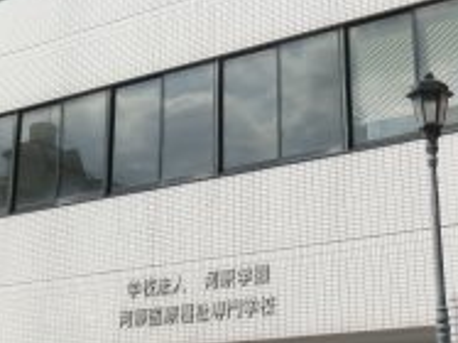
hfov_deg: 23.9
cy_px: 20
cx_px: 228
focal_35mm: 82
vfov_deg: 17.6
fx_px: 1084
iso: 80
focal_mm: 4.24
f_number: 7.9
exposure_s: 1/200
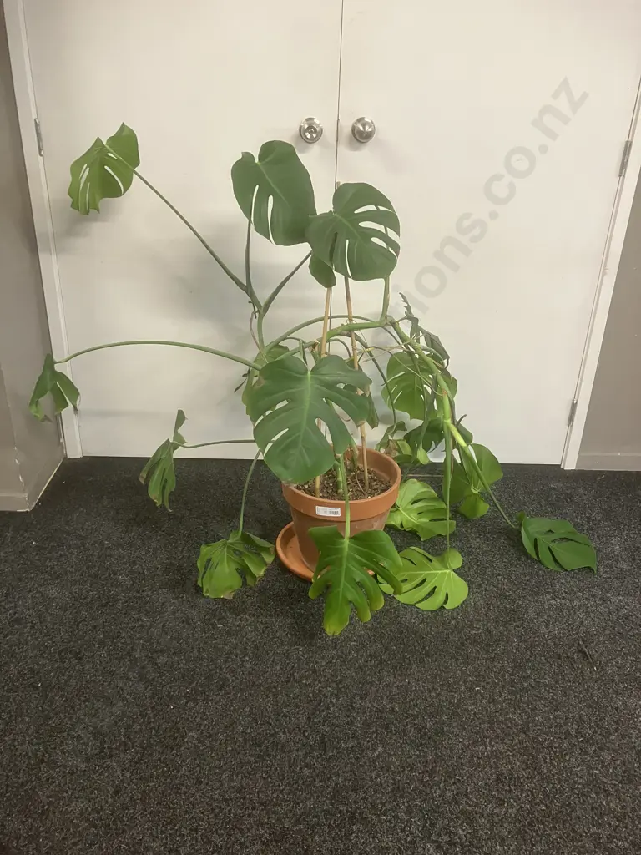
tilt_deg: -24.9
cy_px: 428
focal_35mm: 28
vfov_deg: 63.4
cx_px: 320
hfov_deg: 49.7
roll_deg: -3.1
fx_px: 691
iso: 200
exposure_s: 1/50
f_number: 1.8
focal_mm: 3.99
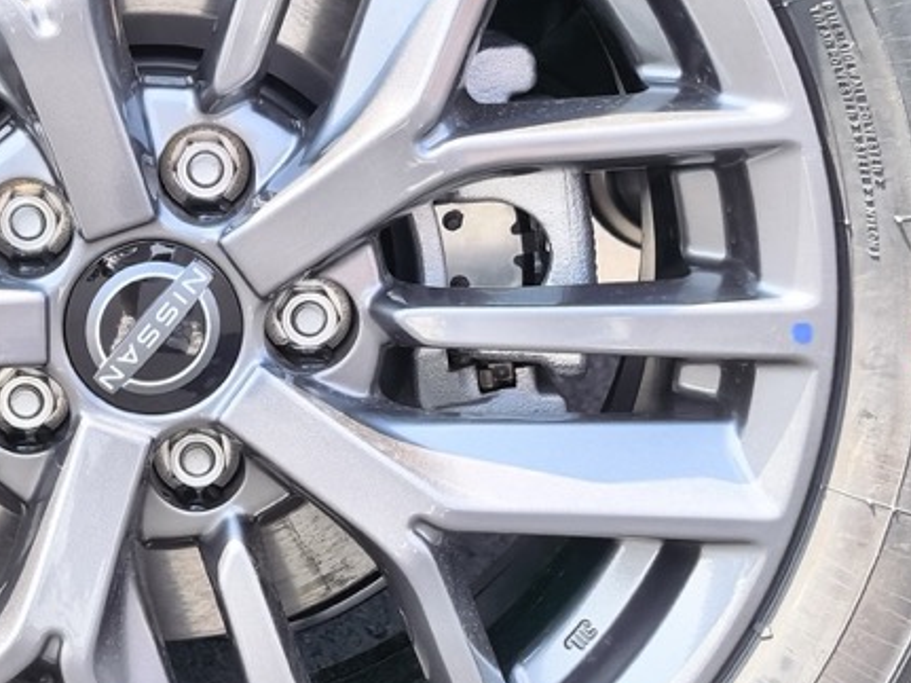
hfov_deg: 24.5
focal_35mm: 78
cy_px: 302
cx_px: 150
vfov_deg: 18.9
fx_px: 2052
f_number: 2
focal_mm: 5.75
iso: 50
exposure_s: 1/657
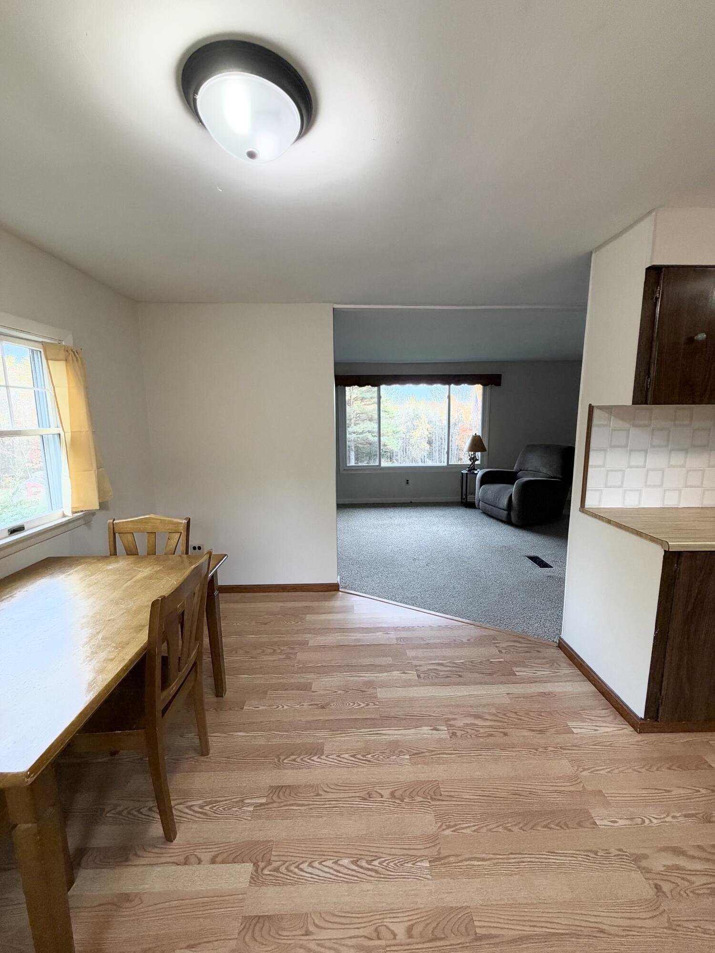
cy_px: 476
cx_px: 358
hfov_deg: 85.7
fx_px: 386
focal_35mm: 14
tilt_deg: -7.6
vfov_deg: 102.1
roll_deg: +0.9
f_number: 2.2
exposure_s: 1/60
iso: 250
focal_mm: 2.22
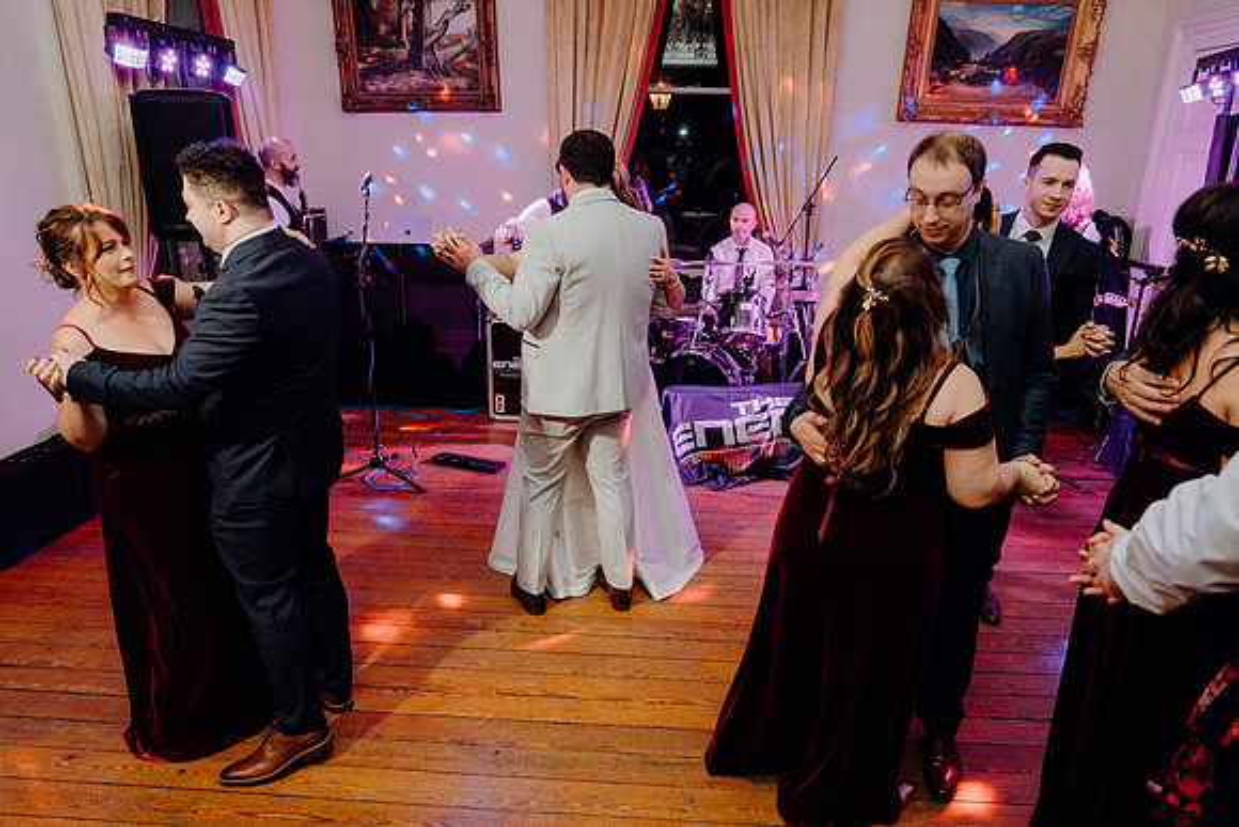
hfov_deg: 73.7
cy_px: 414
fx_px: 826
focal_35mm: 24
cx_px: 620
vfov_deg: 53.2
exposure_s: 1/160
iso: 2500
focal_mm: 24
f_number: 3.5
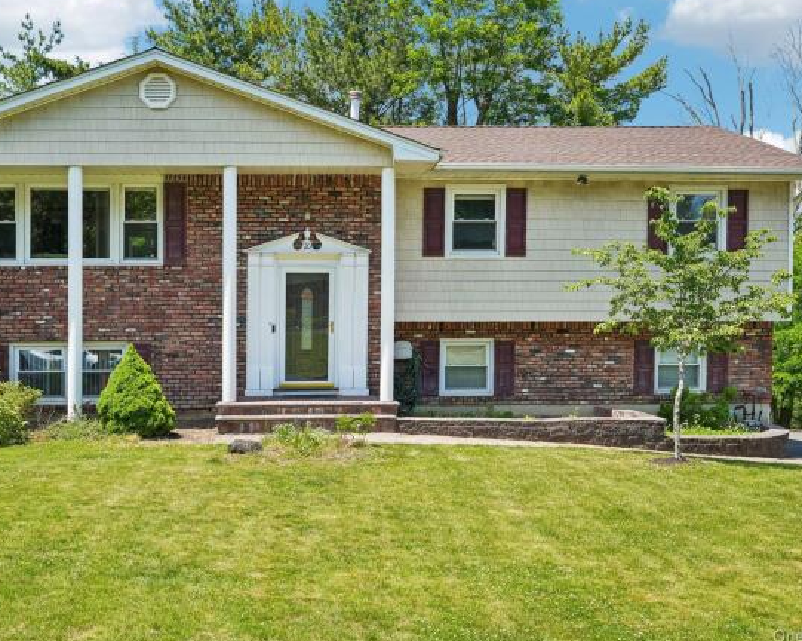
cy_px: 292
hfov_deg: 45.7
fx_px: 949
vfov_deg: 37.3
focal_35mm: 40
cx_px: 345
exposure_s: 1/160
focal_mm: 32
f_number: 8
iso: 100
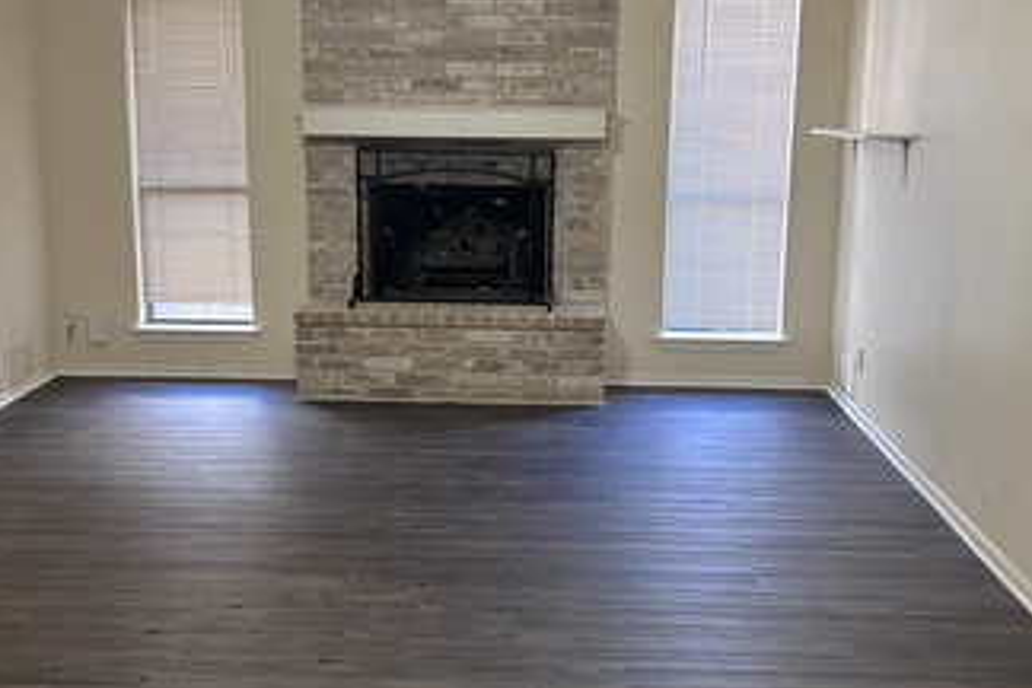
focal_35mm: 40
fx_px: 1147
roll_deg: -1.7
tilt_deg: -9.0
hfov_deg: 48.5
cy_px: 303
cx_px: 510
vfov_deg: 33.4
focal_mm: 5.7
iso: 320
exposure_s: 1/60
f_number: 1.5
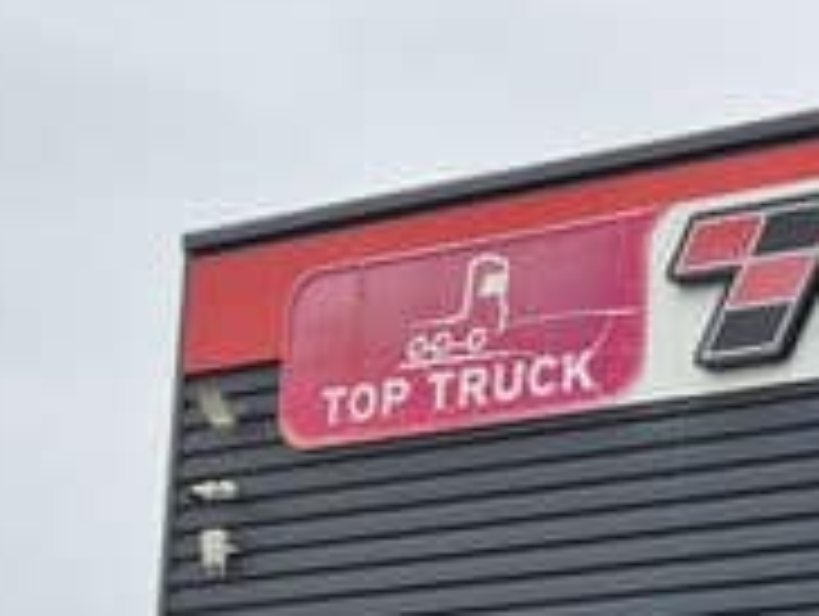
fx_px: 2393
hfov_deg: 16.8
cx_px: 1372
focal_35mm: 101
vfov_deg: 13.8
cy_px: 935
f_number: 1.8
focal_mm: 5.4
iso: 25
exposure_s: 1/302
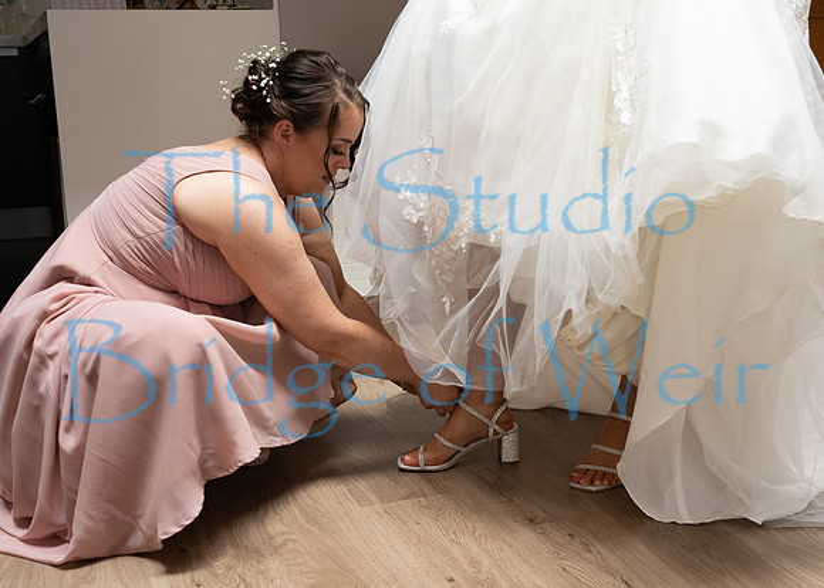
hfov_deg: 42.2
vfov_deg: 30.8
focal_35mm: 46
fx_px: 1067
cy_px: 320
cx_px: 443
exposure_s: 1/250
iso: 800
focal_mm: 39
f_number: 5.6
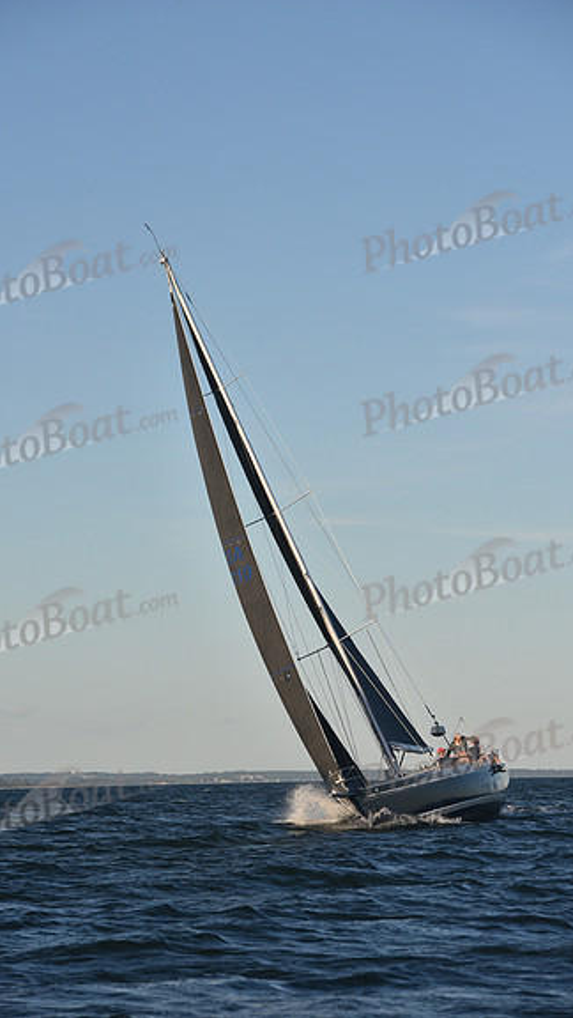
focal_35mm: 132
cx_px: 270
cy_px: 508
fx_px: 3561
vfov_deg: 16.3
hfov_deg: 9.2
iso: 400
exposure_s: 1/800
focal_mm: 125
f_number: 7.1
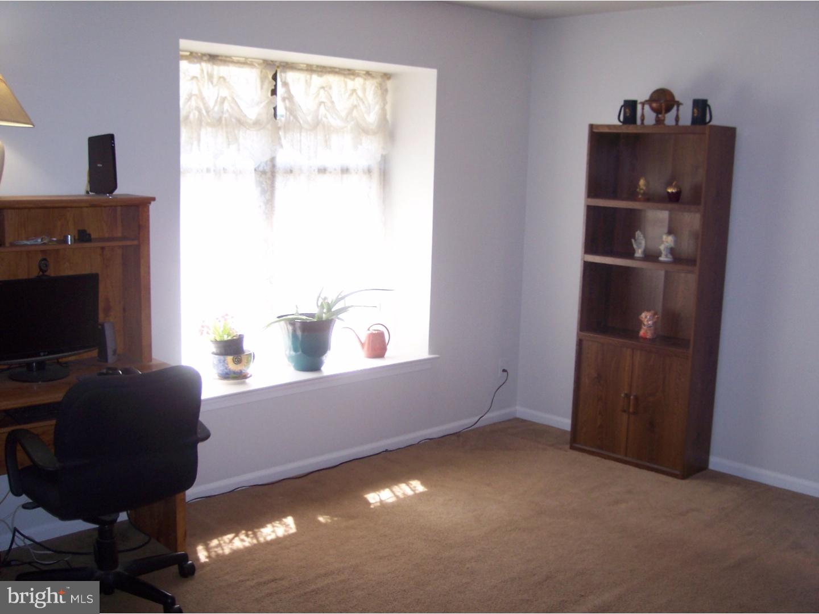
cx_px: 410
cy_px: 307
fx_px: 899
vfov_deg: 37.7
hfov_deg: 49.0
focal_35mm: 38
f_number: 2.8
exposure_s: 1/60
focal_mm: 8
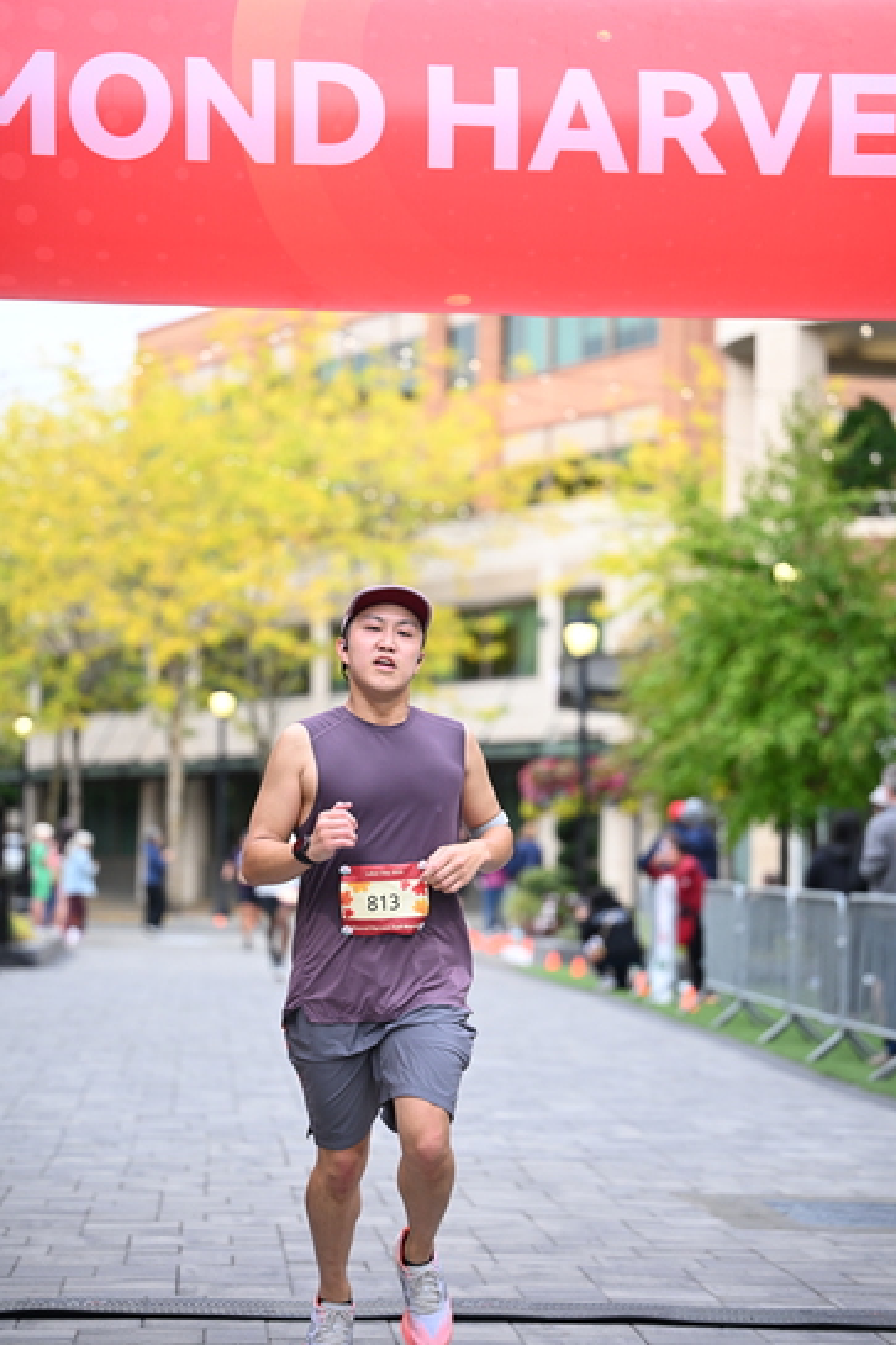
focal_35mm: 101
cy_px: 676
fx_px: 3773
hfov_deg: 13.5
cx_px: 448
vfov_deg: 20.2
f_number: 2.8
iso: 1000
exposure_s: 1/1600
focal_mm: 100
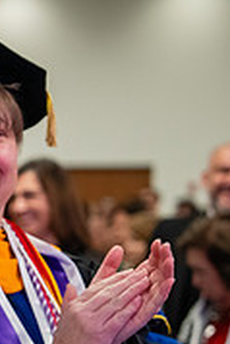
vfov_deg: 11.5
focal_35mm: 179
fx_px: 1712
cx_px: -296
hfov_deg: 7.3
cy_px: 215
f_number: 2.8
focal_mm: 55
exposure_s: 1/160
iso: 3200
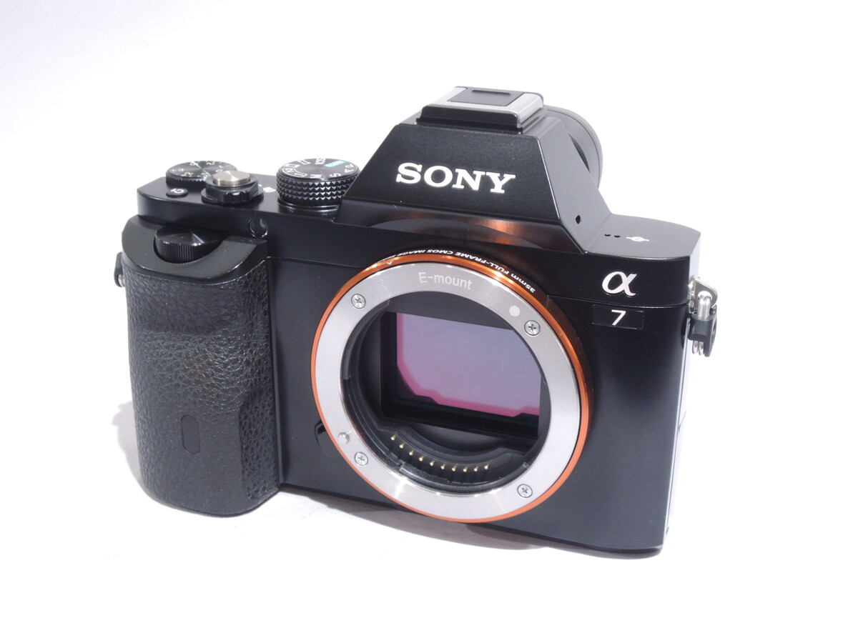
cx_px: 429
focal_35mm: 50
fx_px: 1239
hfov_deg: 38.2
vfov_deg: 29.1
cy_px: 322
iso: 400
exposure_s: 1/30
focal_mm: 9
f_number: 5.2
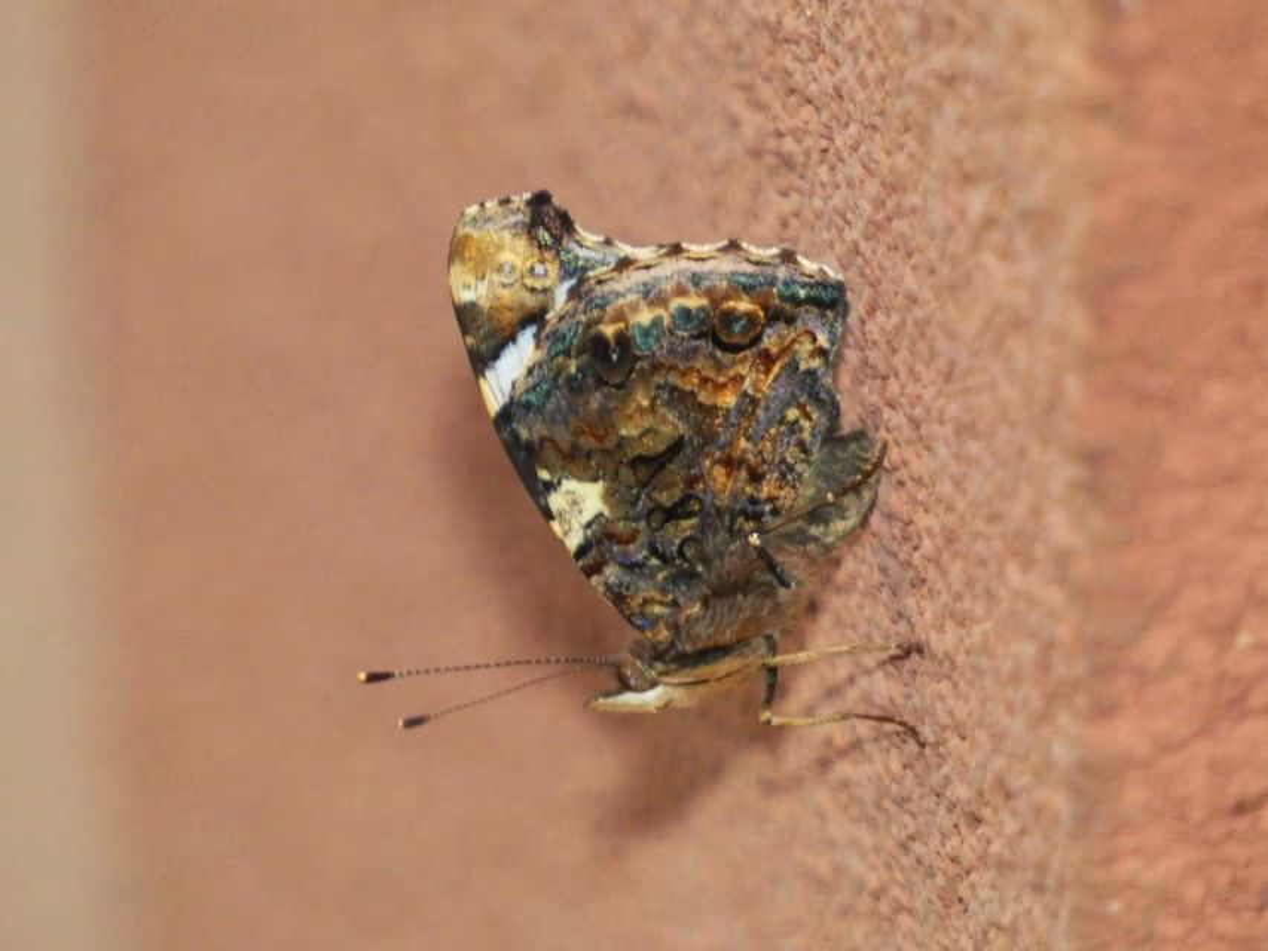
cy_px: 476
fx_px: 43963
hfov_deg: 1.7
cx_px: 634
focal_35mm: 1200
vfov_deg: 1.2
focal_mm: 215
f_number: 5.9
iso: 800
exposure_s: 1/125
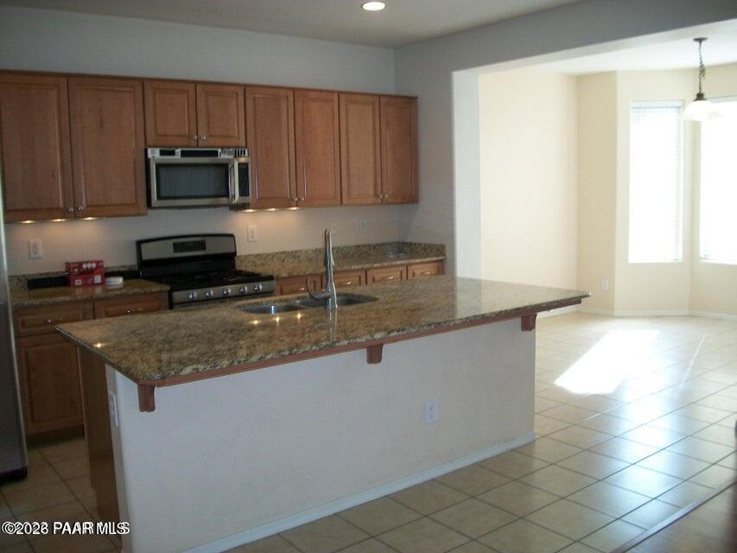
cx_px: 368
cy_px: 276
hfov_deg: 56.8
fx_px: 681
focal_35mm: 32
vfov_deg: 44.2
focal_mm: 5.7
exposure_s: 1/50
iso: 80
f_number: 2.9
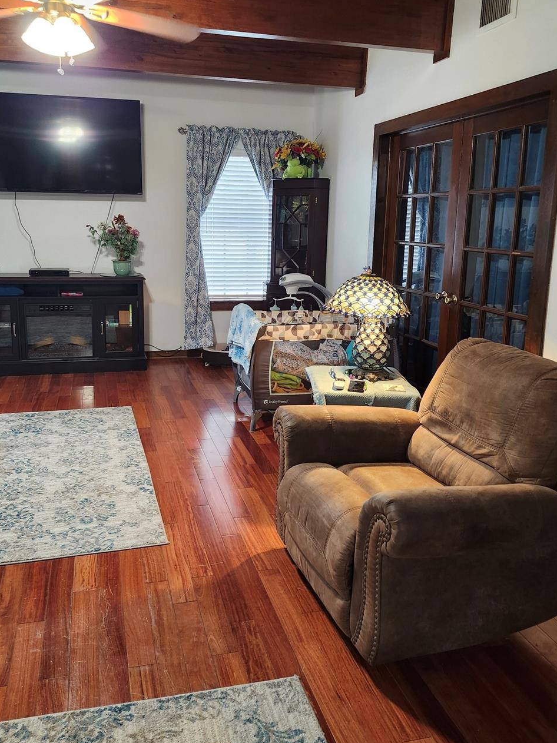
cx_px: 243
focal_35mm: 28
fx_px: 601
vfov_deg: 63.4
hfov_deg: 49.6
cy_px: 343
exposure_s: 1/60
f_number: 1.8
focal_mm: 5.54
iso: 500
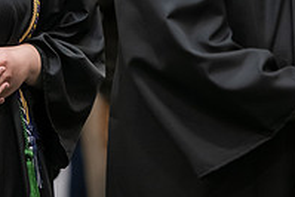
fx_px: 4059
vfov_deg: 2.8
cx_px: -37
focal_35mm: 495
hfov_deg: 4.2
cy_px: -82
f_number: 3.2
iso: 2500
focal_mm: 170
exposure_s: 1/200
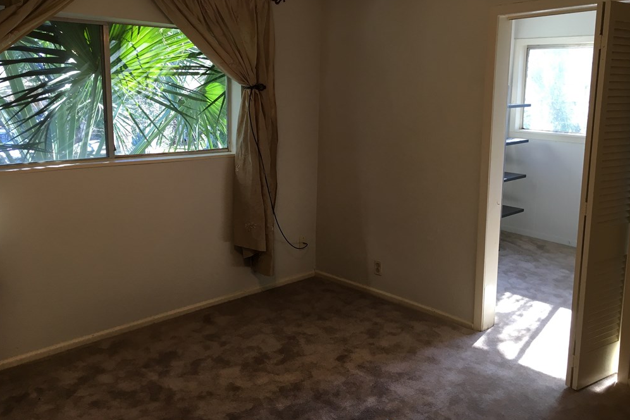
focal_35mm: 31
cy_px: 183
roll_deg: -0.2
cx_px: 316
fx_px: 542
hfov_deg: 60.3
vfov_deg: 42.2
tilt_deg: -10.9
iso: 32
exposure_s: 1/40
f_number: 2.2
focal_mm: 4.15
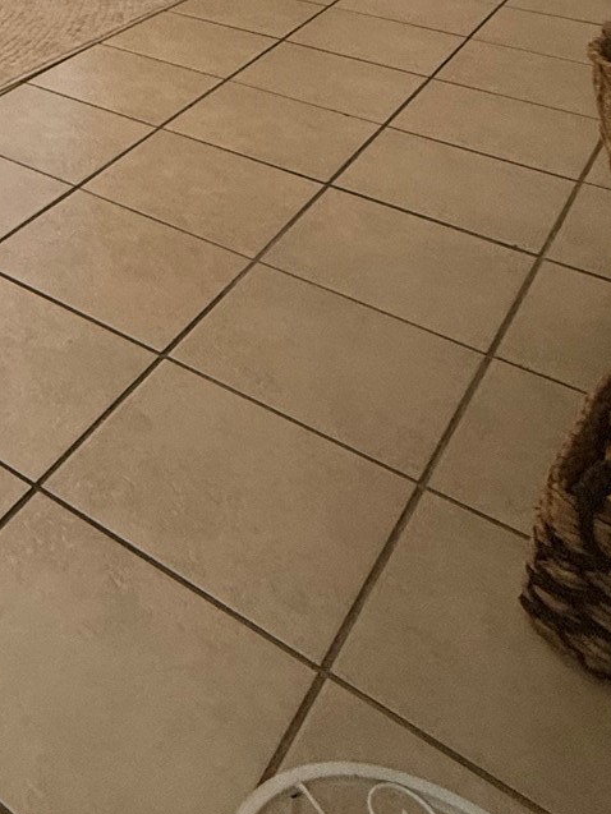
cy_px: -112
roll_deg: -0.1
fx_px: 1059
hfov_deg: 26.5
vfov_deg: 35.1
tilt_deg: -13.3
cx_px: -215
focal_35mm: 45
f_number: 2.2
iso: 250
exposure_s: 1/60
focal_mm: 2.22
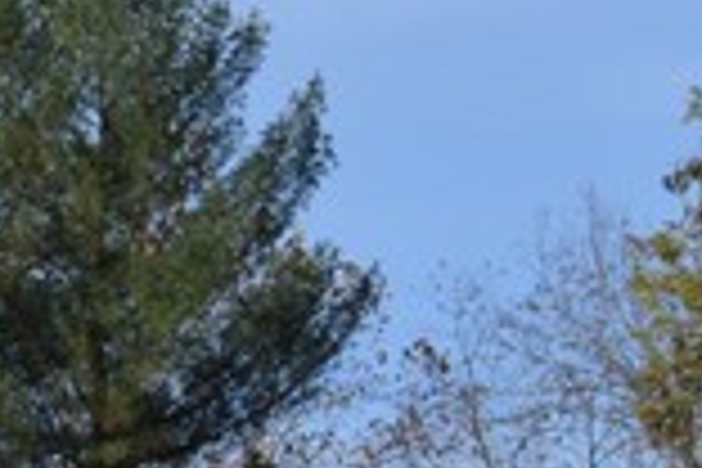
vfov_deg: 4.8
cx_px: -1640
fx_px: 5488
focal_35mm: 281
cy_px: 900
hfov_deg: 6.5
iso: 100
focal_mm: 27
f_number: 11
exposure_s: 1/200
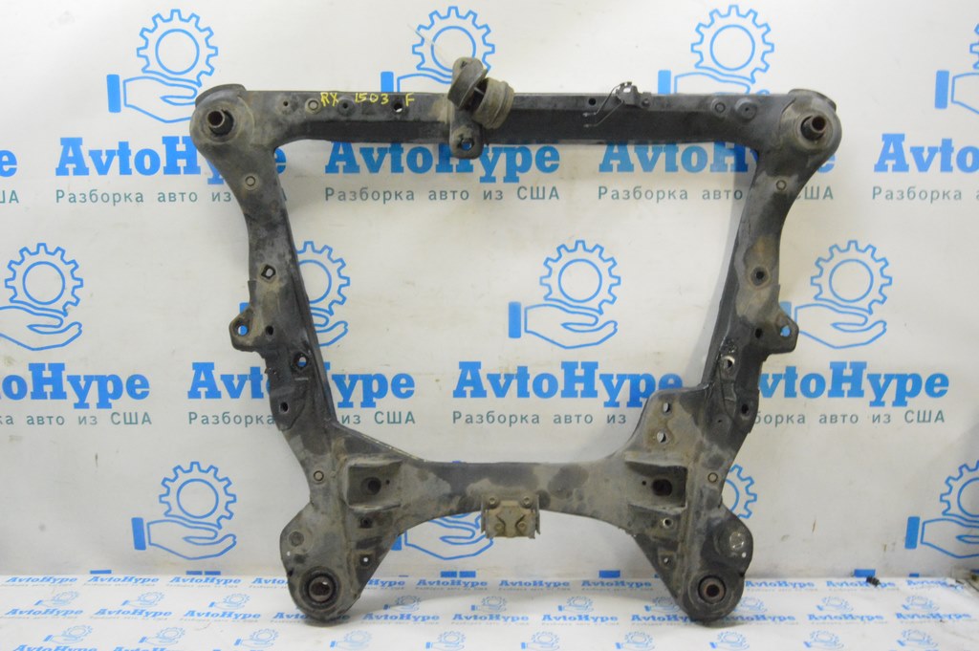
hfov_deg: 62.0
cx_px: 490
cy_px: 326
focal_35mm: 30
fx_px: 815
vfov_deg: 43.5
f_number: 20
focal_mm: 20
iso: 6400
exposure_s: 1/15
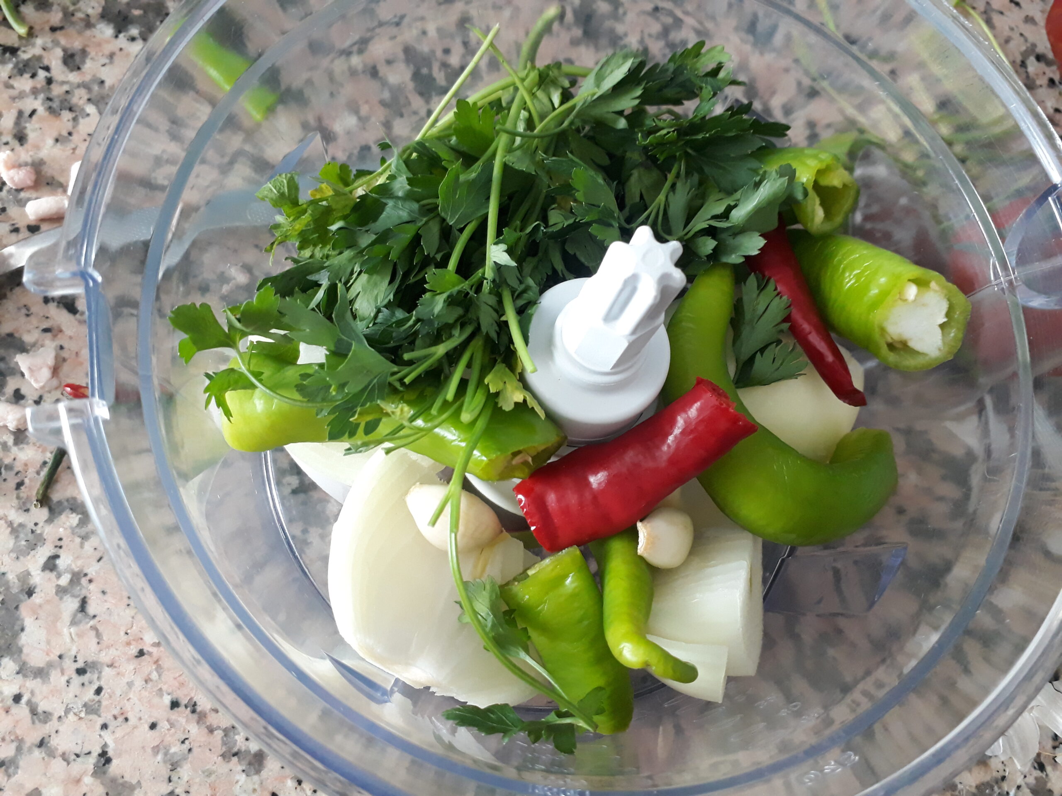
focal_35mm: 27
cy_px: 398
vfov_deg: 51.4
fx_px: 828
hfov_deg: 65.3
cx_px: 531
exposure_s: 1/33
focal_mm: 3.6
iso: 200
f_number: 1.9
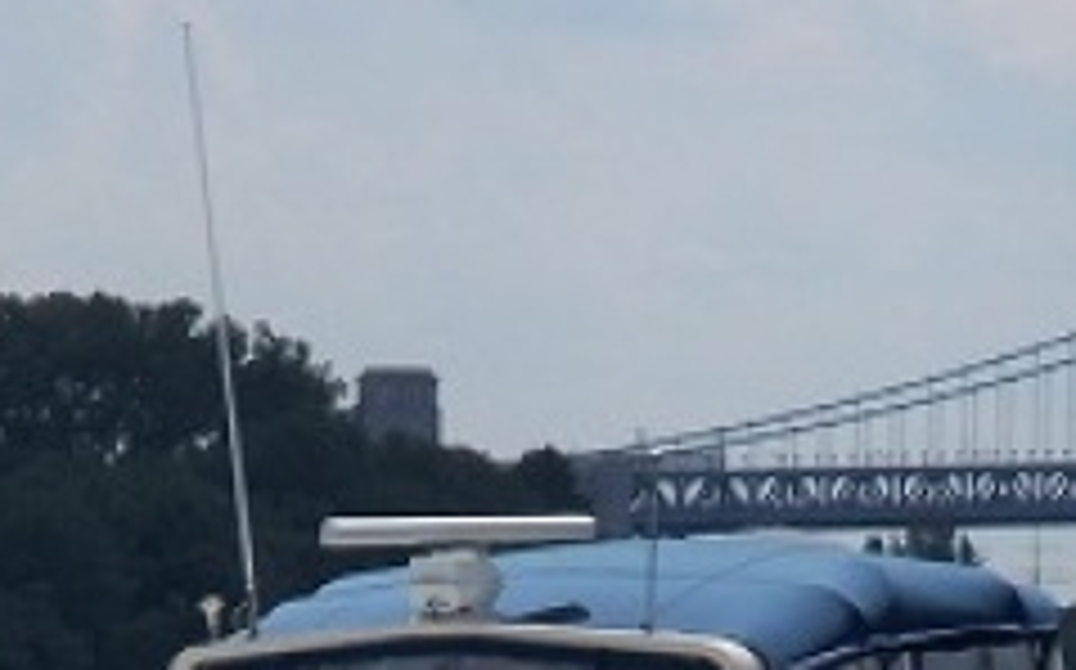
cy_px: 1259
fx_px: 19253
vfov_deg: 2.0
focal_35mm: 657
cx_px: 567
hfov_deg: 3.2
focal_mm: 38.8
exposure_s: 1/500
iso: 64
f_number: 6.3
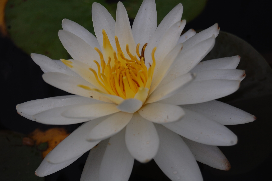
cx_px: 136
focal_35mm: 82
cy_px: 90
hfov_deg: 24.6
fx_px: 623
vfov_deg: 16.5
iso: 200
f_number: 8
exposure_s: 1/250
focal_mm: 55
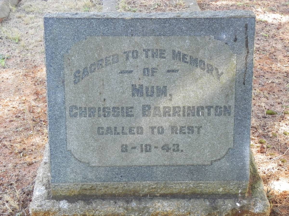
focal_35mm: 48
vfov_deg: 30.3
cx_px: 144
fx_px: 401
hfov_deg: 39.7
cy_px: 108
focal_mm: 8.5
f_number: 3.2
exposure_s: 1/40
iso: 100
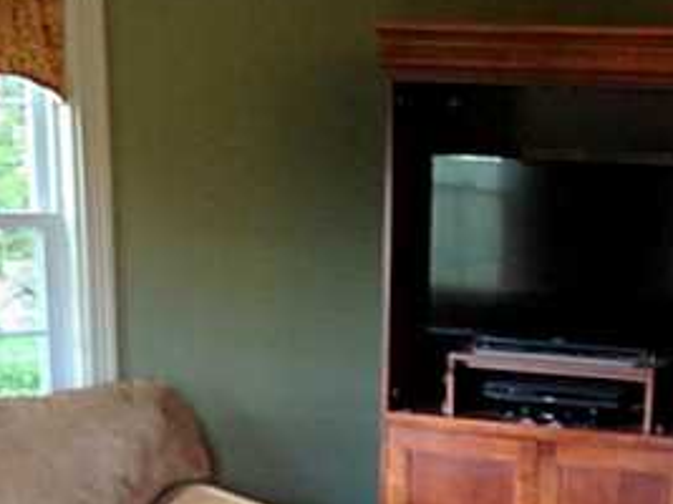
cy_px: 559
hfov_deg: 19.6
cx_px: 557
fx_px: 1924
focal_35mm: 99
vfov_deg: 14.6
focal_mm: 4.12
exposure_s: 1/20
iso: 160
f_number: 2.4
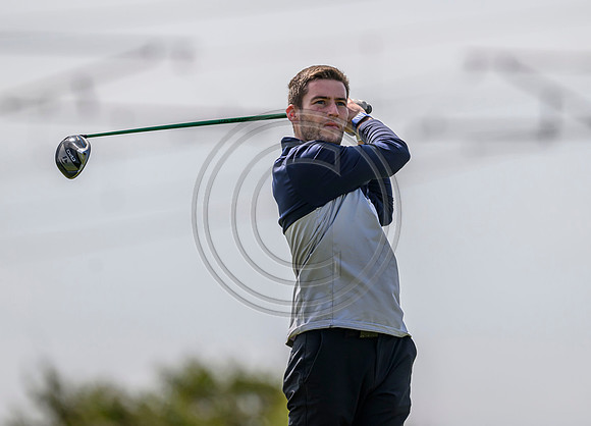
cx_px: 341
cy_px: 155
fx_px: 9036
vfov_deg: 2.7
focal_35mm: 537
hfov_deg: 3.7
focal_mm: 400
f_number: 4
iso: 500
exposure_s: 1/5000
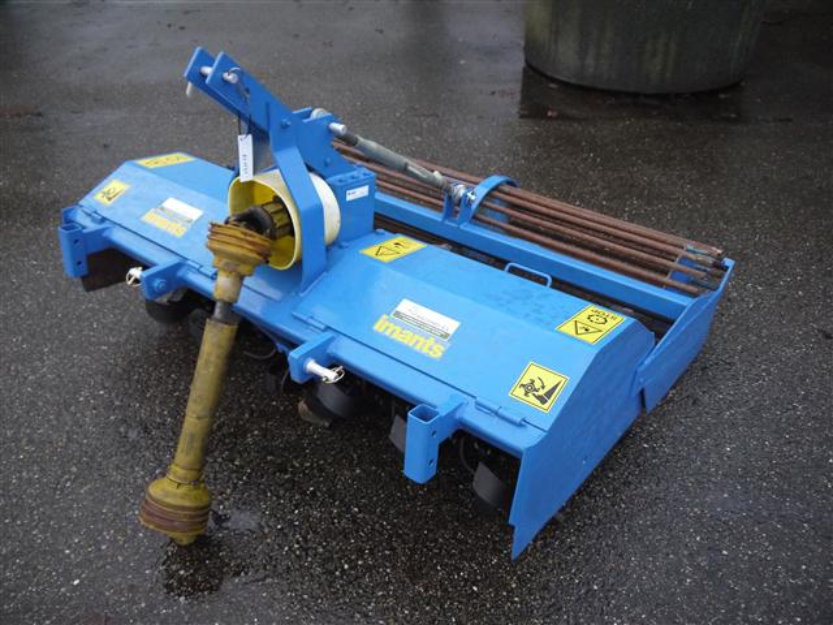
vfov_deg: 46.8
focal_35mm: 30
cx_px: 416
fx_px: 722
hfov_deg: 60.0
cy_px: 312
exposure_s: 1/100
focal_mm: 15
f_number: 3.5
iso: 800
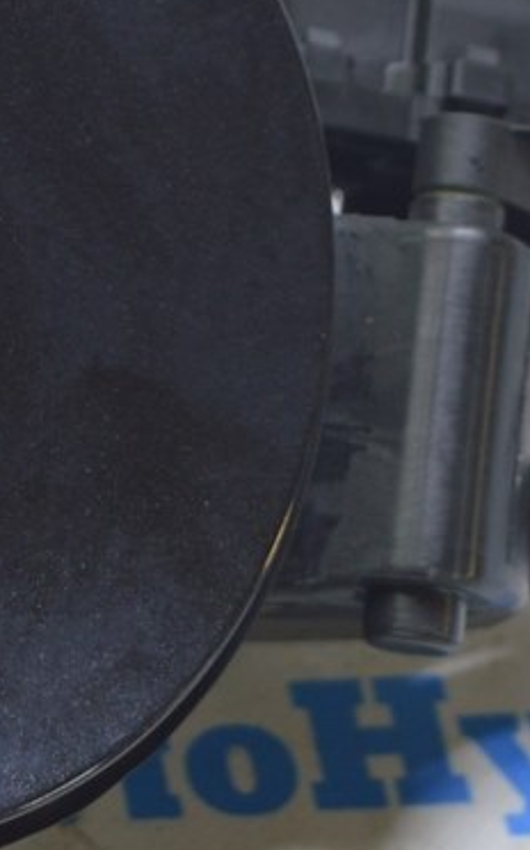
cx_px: -265
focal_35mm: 189
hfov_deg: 6.8
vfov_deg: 11.0
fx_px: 4384
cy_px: 216
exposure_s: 1/20
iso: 400
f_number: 5.6
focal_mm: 45
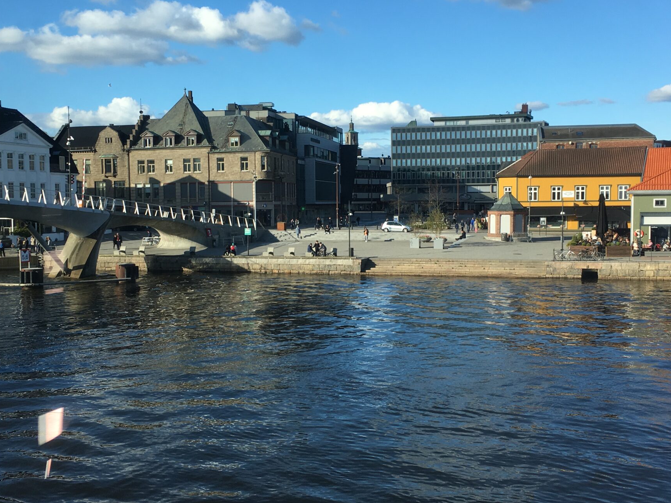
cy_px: 261
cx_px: 324
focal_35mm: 43
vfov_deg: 33.6
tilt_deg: -3.8
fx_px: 833
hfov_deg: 43.8
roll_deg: +0.9
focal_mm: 4.15
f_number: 2.2
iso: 25
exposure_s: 1/769
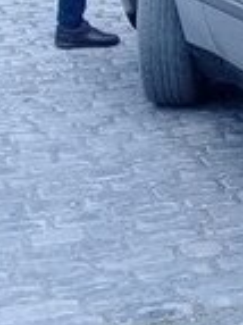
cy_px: 149
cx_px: 620
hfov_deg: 9.1
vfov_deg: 13.8
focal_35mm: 143
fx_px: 1340
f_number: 2.2
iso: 64
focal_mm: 3.3
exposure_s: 1/612
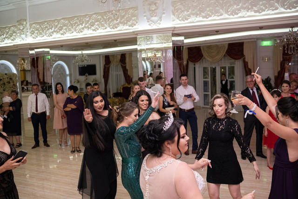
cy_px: 100
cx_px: 149
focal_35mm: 35
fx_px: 290
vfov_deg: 37.9
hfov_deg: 54.4
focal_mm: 23
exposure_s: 1/125
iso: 1600
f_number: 2.2
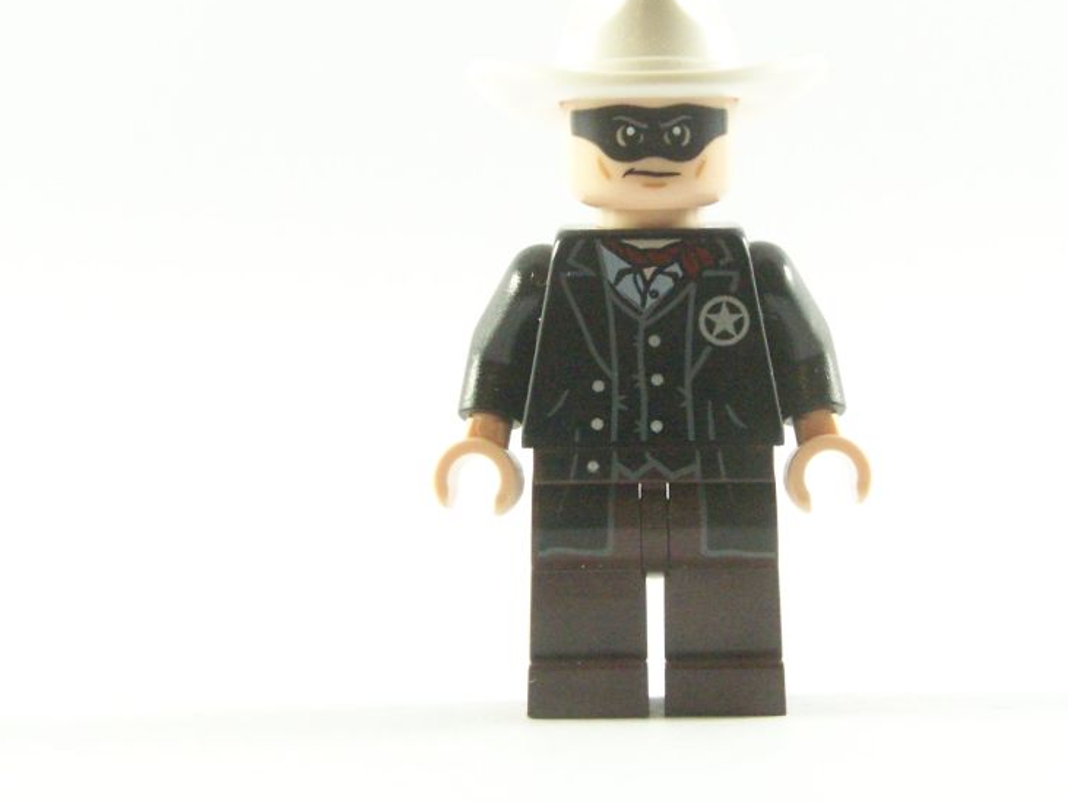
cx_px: 672
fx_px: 3241
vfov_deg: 14.1
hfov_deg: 18.7
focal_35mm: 105
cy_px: 342
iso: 400
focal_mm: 12.4
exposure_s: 1/60
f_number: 4
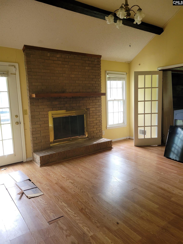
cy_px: 122
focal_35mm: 26
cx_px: 92
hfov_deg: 53.1
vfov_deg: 67.3
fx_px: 183
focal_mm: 5.4
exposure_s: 1/120
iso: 320
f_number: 1.8
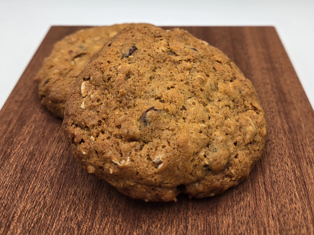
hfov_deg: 73.9
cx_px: 157
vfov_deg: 58.9
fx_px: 209
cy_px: 118
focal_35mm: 23
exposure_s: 1/196
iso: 25
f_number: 1.8
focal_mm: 5.4
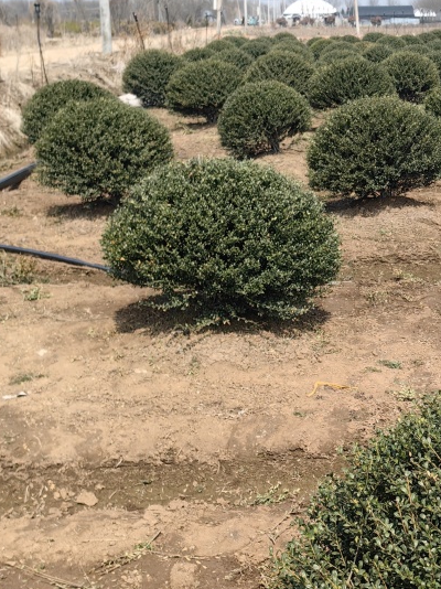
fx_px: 918
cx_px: 376
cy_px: 452
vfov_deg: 34.7
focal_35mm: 54
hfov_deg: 26.3
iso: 50
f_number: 2
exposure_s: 1/1942
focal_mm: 5.75
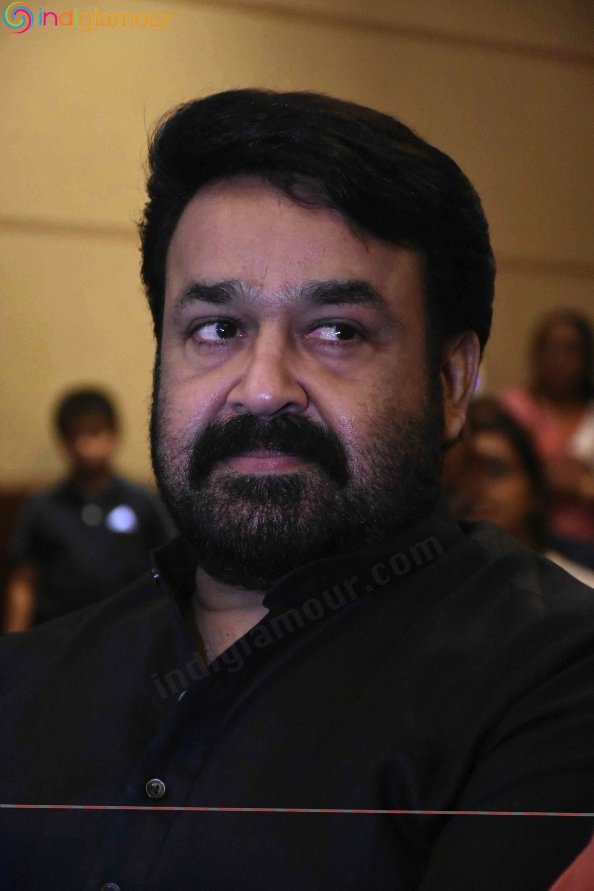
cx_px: 297
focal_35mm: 135
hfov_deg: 10.2
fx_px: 3341
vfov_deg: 15.2
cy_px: 446
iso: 10000
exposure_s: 1/100
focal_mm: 90
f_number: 5.3
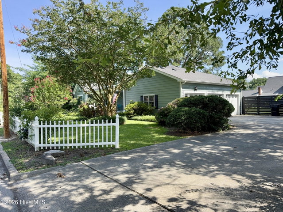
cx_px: 142
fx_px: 196
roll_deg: +1.3
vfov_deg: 56.9
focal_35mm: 24
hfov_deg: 71.6
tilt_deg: -0.8
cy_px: 106
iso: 80
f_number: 1.78
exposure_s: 1/1172
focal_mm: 6.76
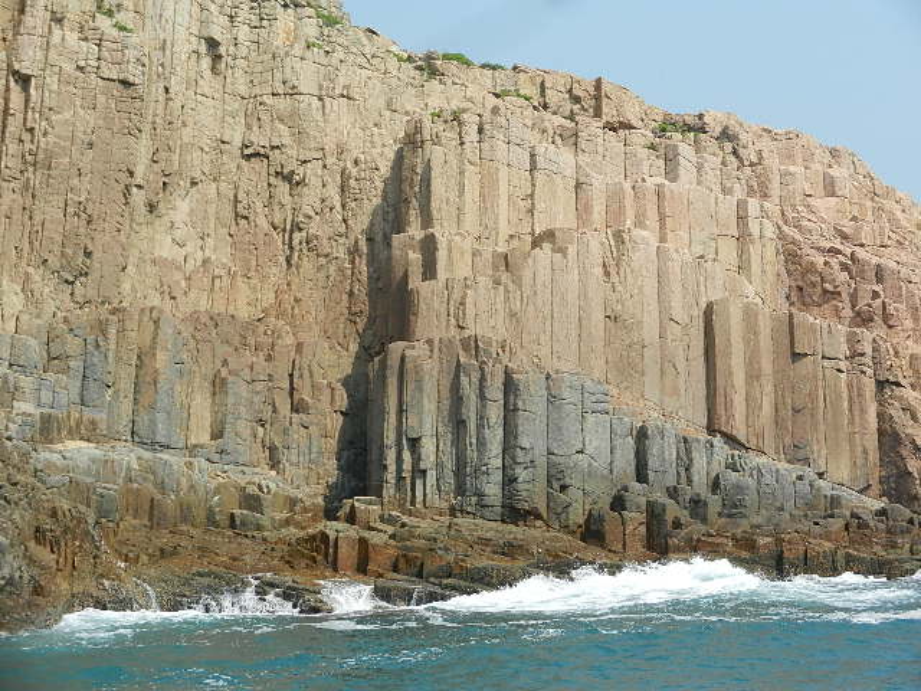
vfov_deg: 16.2
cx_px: 460
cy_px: 346
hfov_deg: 21.5
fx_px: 2421
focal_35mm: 91
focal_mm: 16.3
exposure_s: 1/1000
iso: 160
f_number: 4.9
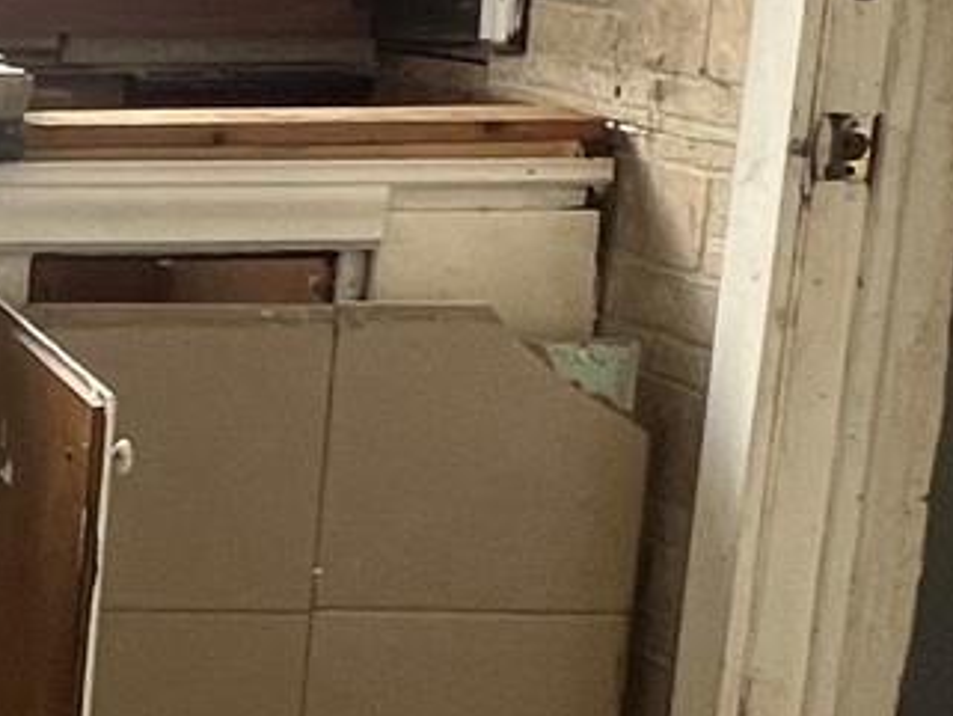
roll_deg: -1.6
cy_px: 348
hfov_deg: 18.3
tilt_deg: -10.9
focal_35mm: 83
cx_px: -784
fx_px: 2286
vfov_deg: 17.8
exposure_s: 1/99
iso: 125
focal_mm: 1.57
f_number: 1.8
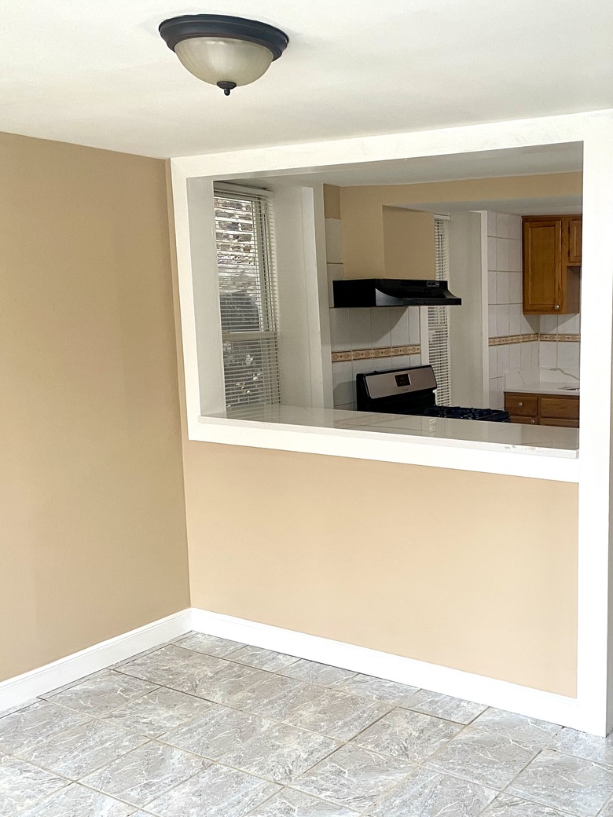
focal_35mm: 36
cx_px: 488
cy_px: 423
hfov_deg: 38.2
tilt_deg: -9.0
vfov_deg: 51.3
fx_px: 850
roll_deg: -0.4
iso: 100
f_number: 1.8
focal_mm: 4.25
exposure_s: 1/60
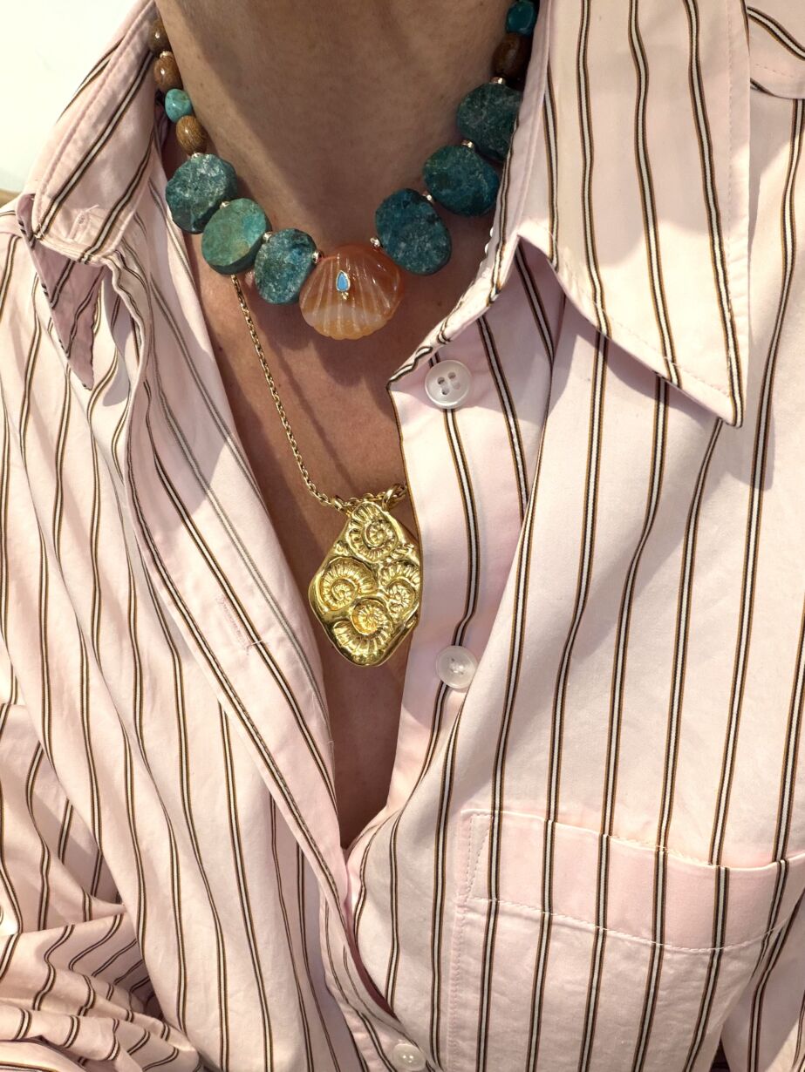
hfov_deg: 46.8
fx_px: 930
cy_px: 536
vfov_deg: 60.0
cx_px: 402
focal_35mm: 30
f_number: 1.9
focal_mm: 2.71
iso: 100
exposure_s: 1/50
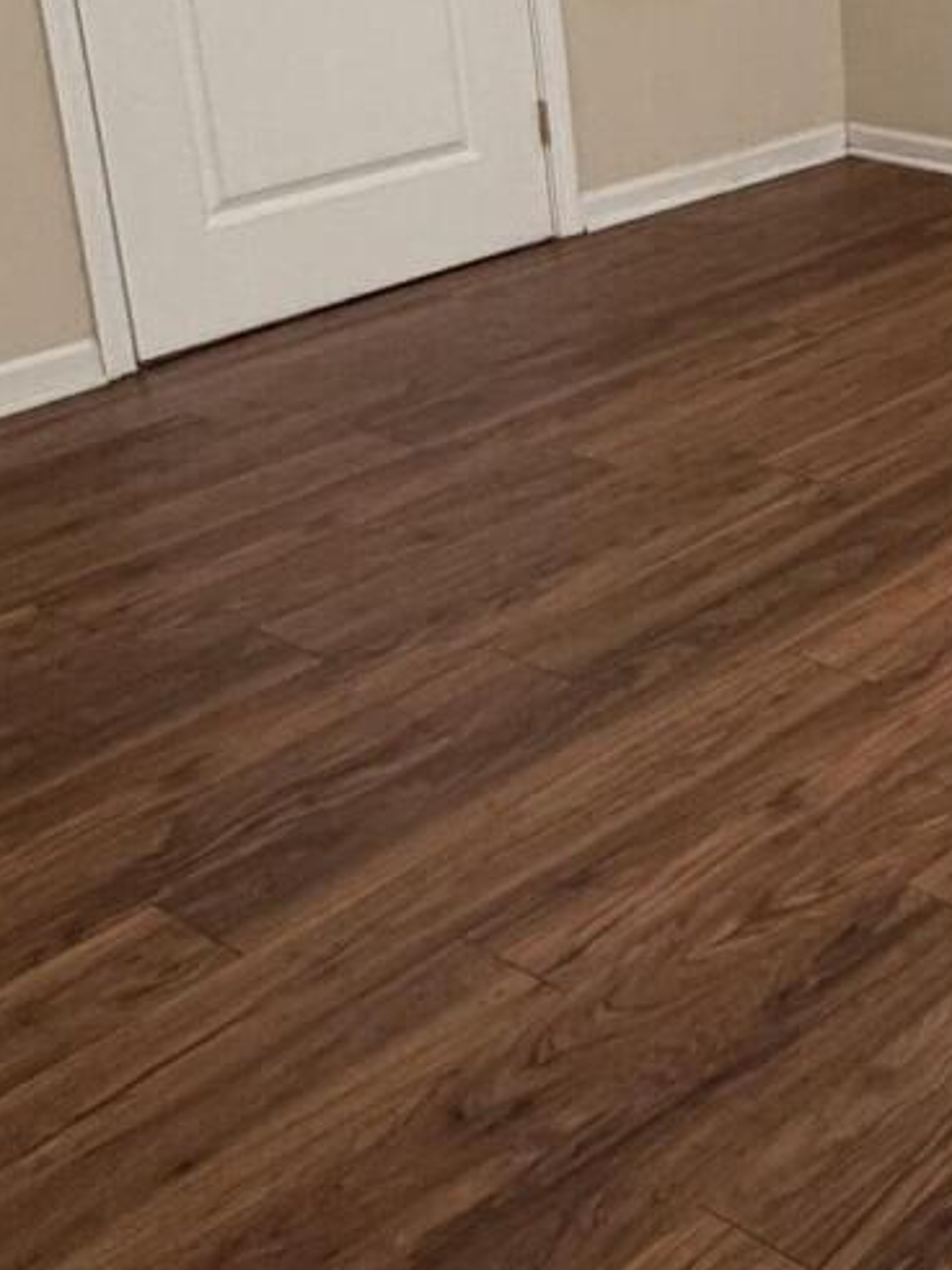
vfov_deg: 32.9
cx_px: 1229
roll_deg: +0.7
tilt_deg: -18.0
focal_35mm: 57
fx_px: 2091
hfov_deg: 22.9
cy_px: 256
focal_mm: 2.22
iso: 320
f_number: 2.2
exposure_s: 1/82
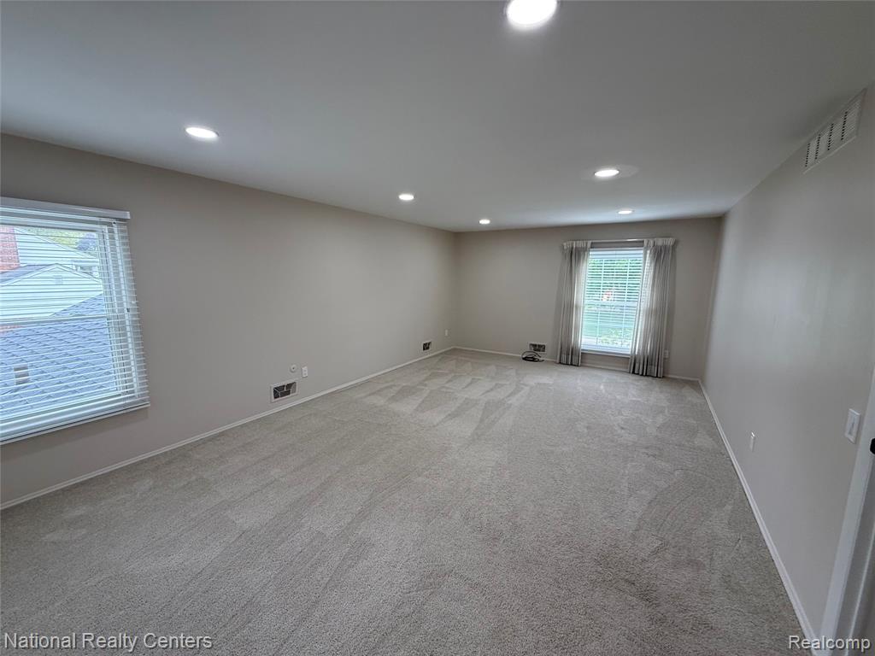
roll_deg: -1.1
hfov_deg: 102.1
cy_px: 328
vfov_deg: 85.7
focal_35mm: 14
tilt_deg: -8.1
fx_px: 354
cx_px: 438
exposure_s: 1/120
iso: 125
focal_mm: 2.22
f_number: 2.2
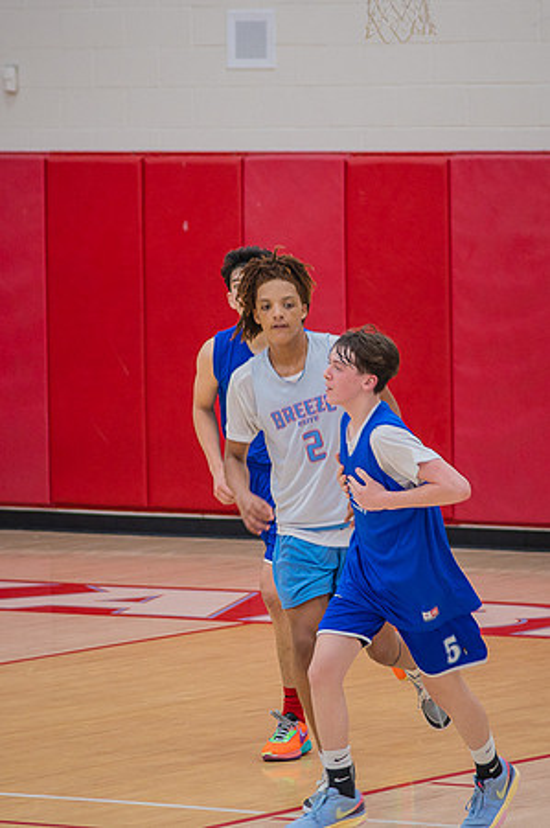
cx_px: 275
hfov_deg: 5.0
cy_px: 414
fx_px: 6263
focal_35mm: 273
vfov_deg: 7.6
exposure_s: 1/250
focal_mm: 175
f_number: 5.3
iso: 1000
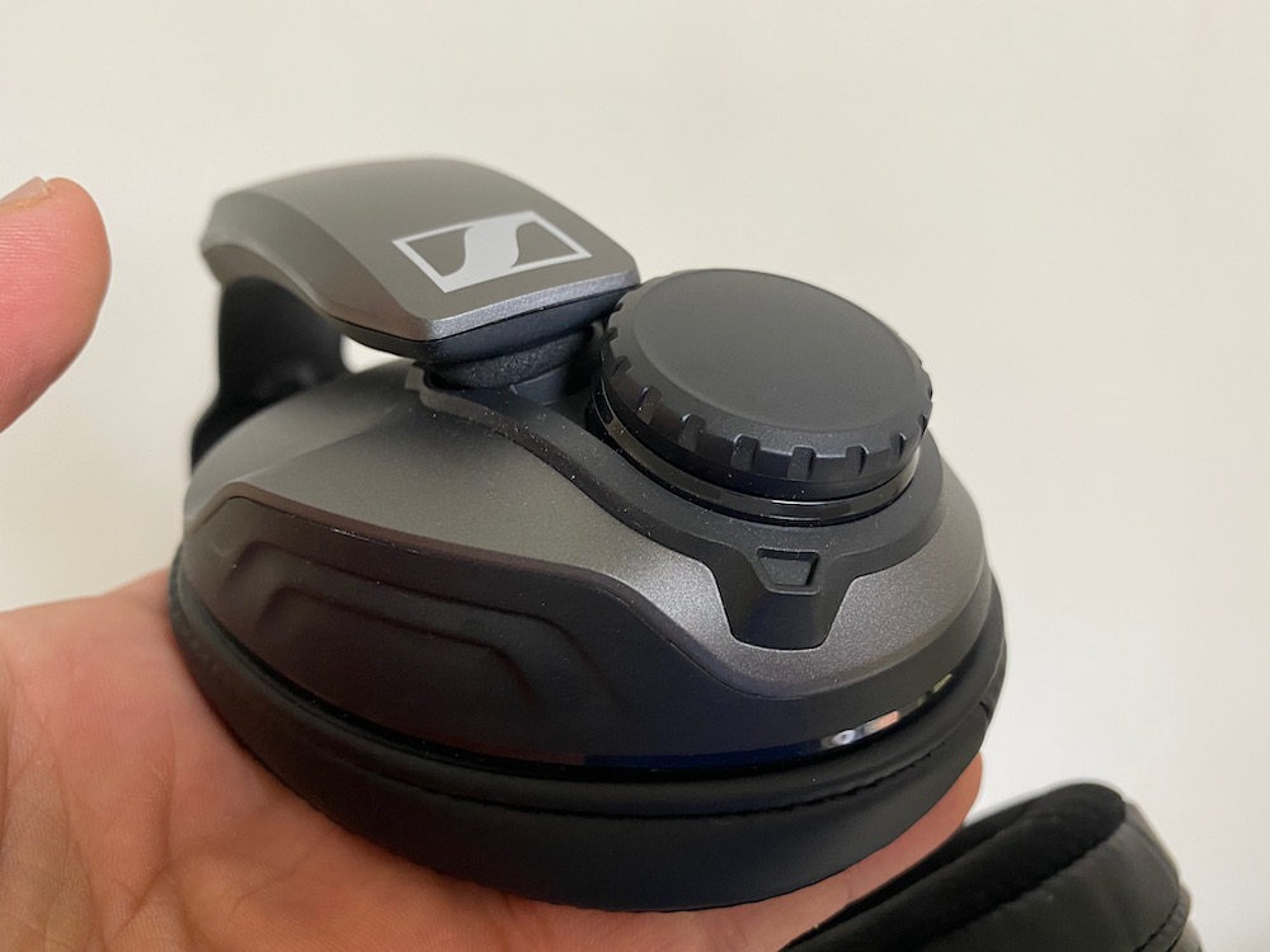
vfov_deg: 53.1
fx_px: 954
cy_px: 476
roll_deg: +12.7
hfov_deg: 67.3
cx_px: 635
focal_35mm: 26
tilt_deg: -41.0
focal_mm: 4.25
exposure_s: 1/60
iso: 160
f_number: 1.8
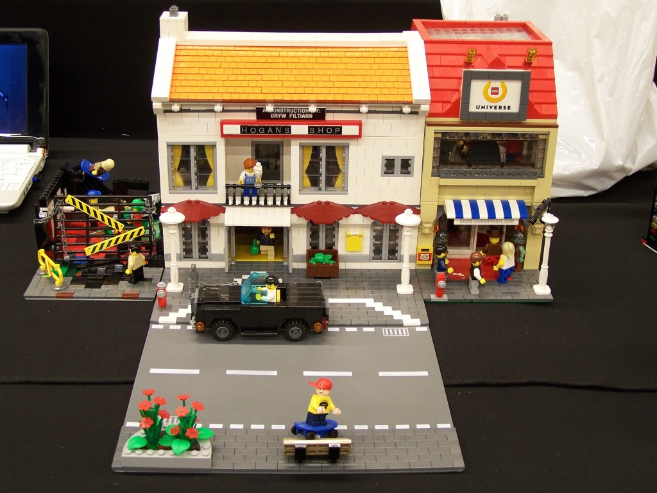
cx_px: 328
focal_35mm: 51
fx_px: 968
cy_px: 246
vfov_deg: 28.6
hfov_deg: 37.5
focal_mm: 8.5
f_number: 3
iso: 80
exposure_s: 1/3
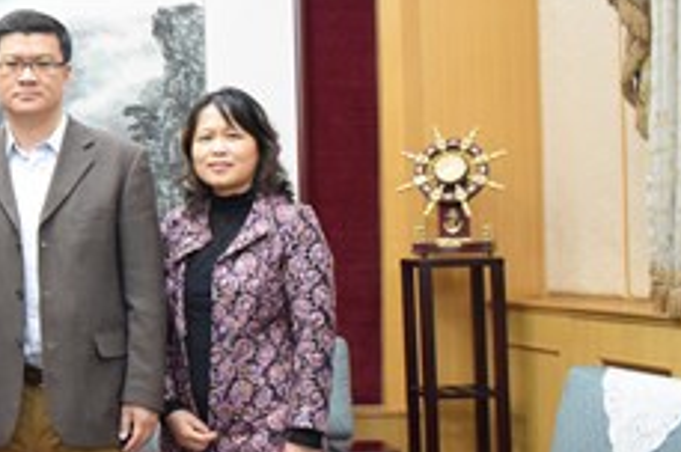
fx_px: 1436
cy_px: 226
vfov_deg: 17.9
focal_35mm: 76
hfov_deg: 24.8
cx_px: -74
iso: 3200
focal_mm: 20
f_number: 5
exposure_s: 1/40
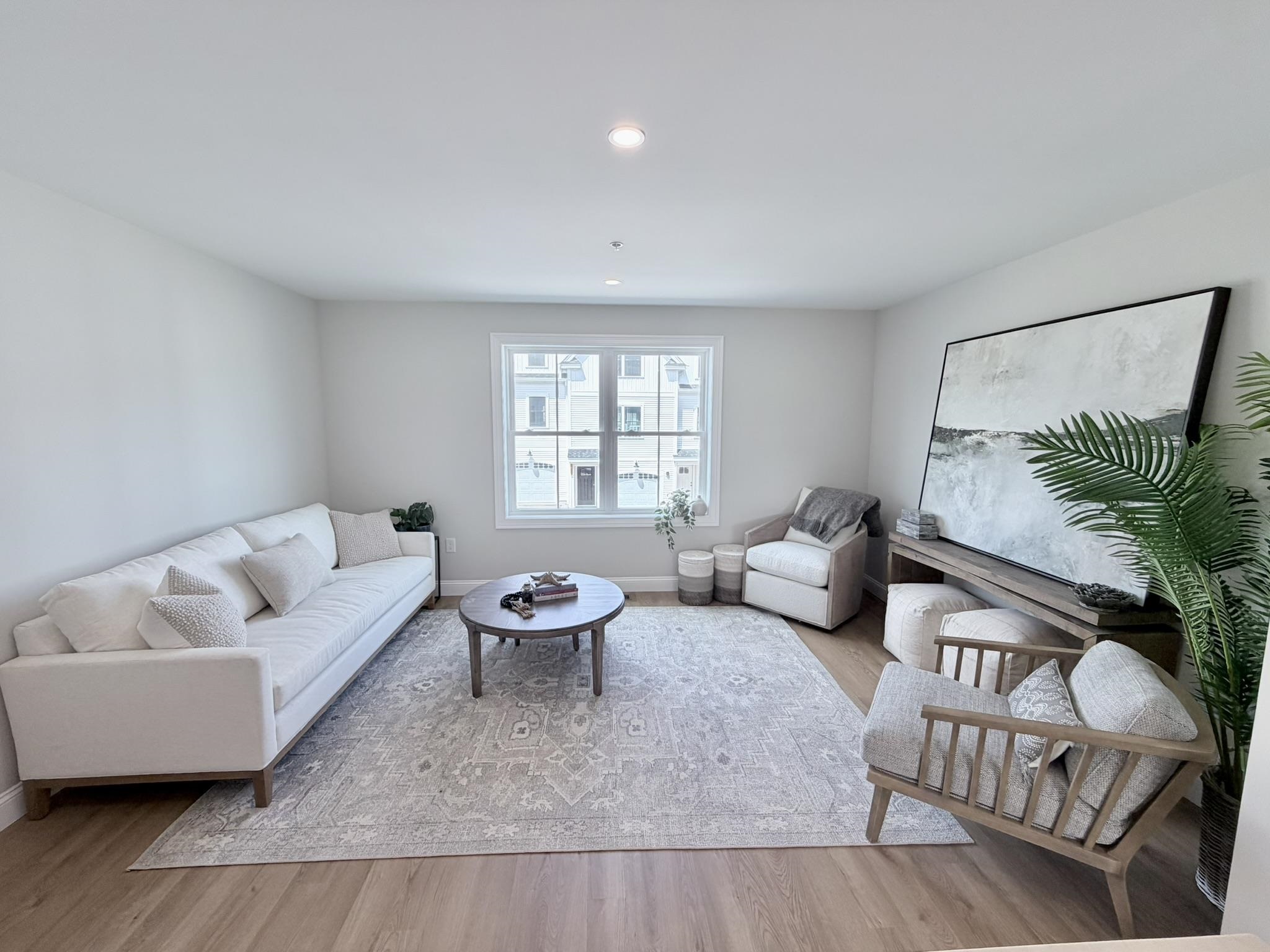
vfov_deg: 85.7
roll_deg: +0.3
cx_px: 635
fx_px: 514
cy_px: 476
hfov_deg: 102.1
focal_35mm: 14
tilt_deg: -7.0
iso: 80
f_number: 2.2
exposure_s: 1/120
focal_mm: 2.22
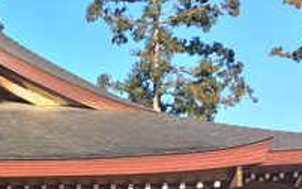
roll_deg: +0.8
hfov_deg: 17.6
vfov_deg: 11.7
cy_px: 228
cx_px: -99
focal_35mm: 110
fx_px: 906
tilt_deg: +2.1
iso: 25
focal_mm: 4.15
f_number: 2.2
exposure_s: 1/641
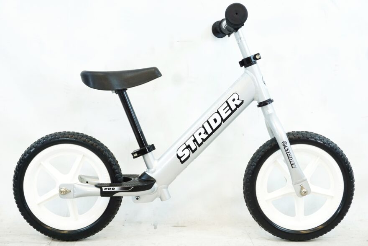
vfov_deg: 28.1
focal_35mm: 48
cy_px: 123
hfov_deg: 41.1
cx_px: 184
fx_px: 491
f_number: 6.3
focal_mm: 32
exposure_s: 1/40
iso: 800
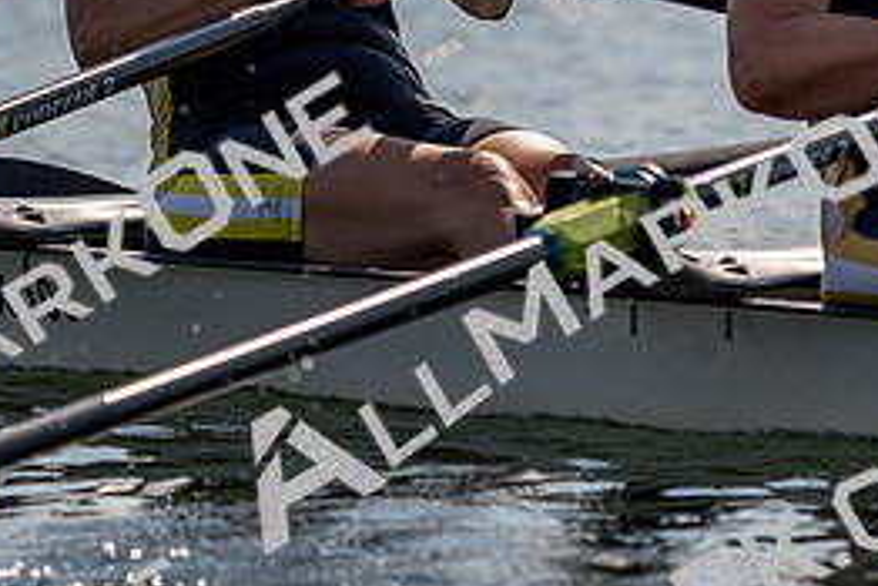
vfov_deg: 2.3
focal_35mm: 605
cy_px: 35
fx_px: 14763
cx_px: 932
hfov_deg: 3.4
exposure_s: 1/1600
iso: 100
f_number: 5.6
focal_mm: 273
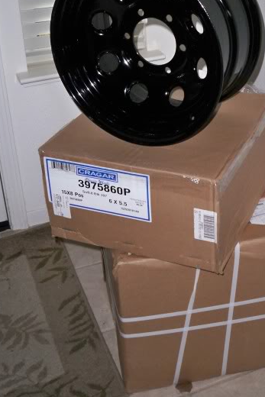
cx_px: 195
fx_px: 618
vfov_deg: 35.4
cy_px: 143
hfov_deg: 24.0
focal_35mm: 56
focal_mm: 6.3
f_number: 3.1
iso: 200
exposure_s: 1/60
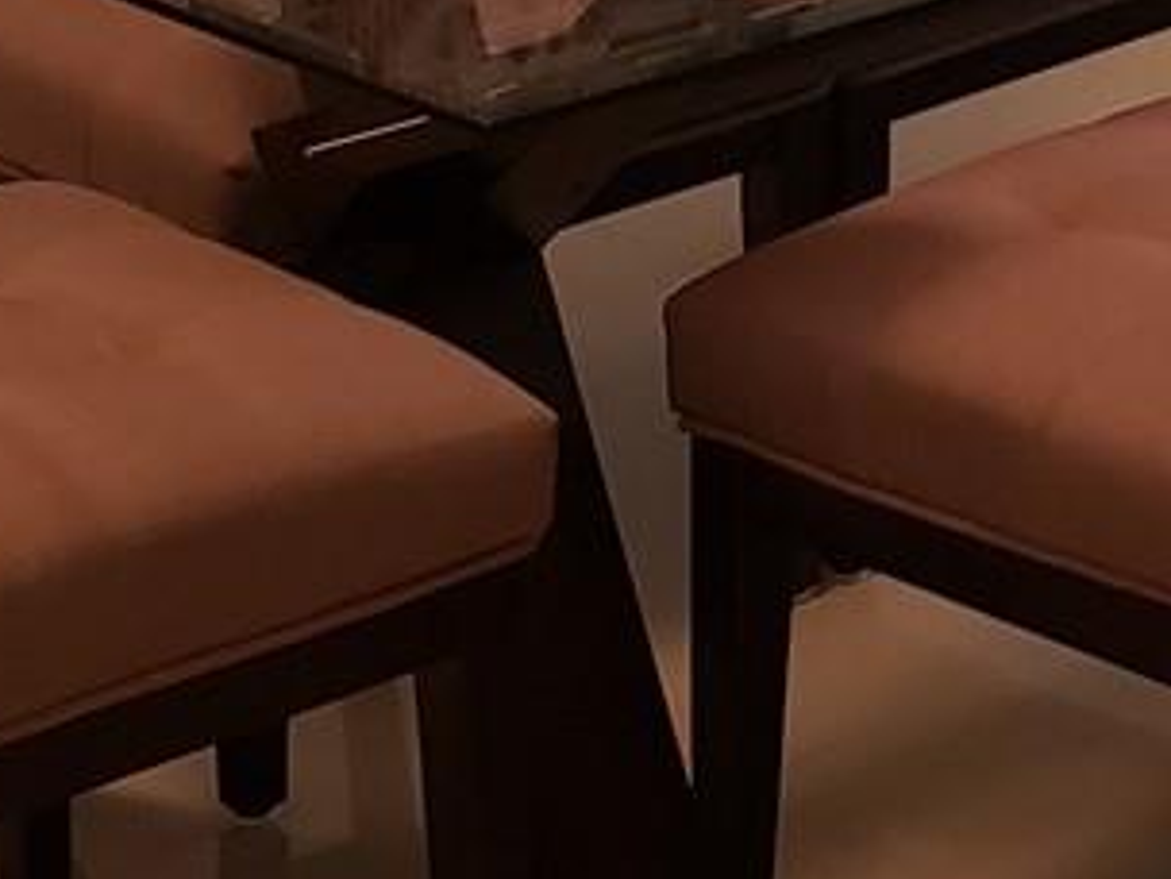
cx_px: 1298
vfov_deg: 10.2
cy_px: -682
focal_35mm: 137
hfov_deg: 14.1
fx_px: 4634
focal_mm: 4.3
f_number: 2.4
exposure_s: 1/60
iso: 200
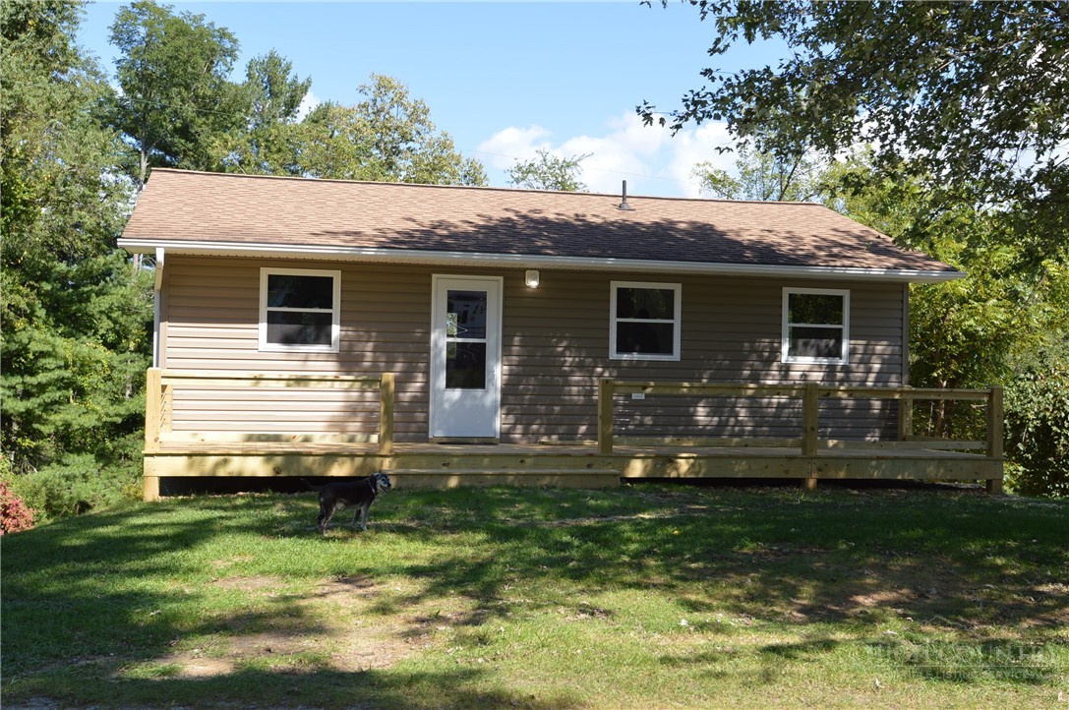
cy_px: 355
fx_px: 1201
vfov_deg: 32.9
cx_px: 534
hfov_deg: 48.0
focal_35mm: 40
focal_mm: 27
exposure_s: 1/200
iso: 100
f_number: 5.6
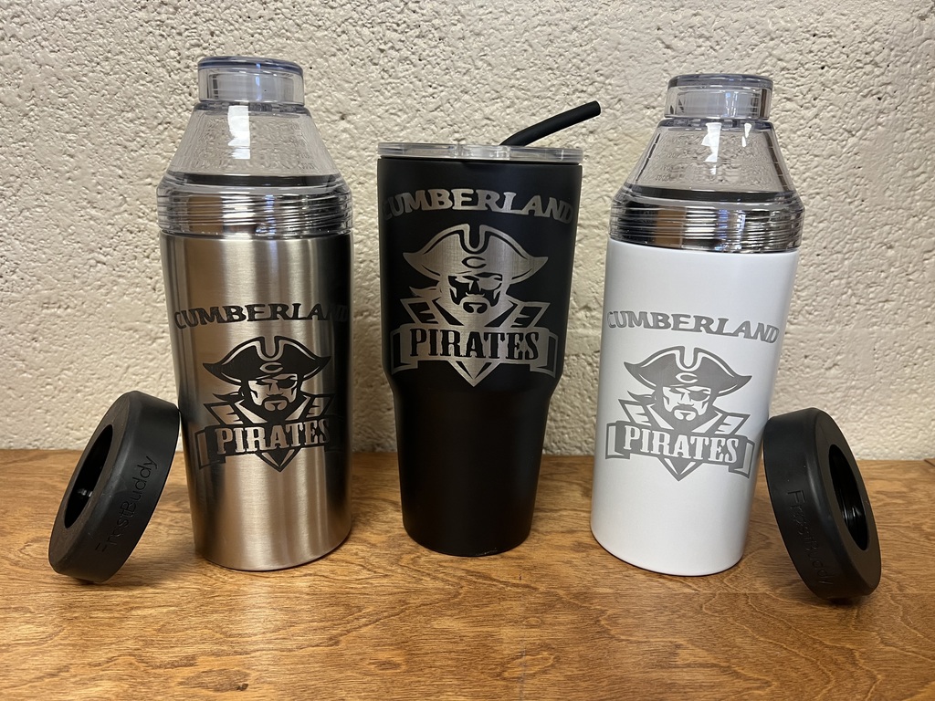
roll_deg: -1.4
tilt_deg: -15.3
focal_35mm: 26
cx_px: 468
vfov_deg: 53.1
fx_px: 702
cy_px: 350
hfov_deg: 67.3
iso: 125
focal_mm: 5.7
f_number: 1.5
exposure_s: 1/60
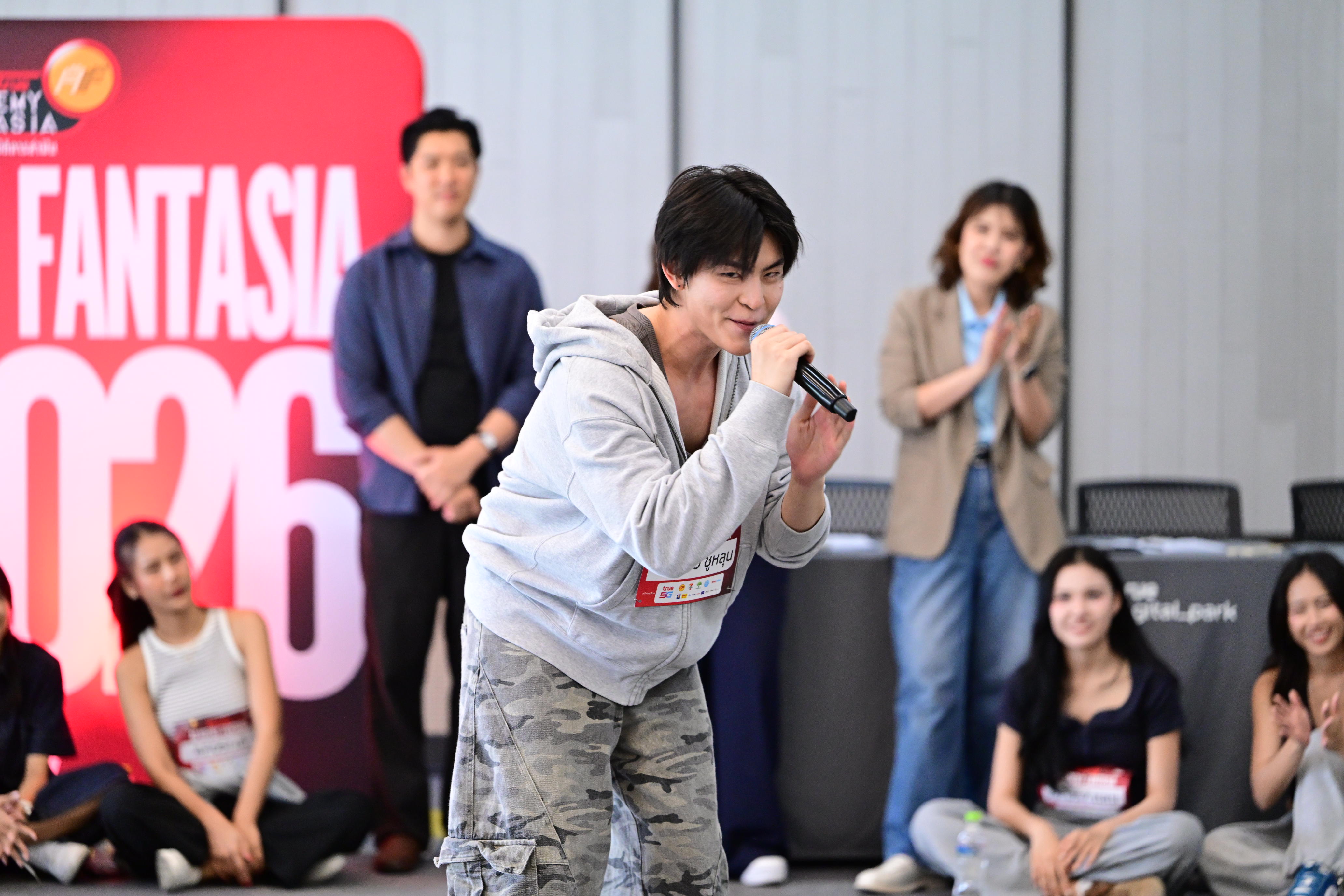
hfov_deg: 14.7
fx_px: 5226
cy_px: 448
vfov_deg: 9.8
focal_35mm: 140
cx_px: 672
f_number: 2.8
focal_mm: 140
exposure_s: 1/400
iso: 4000
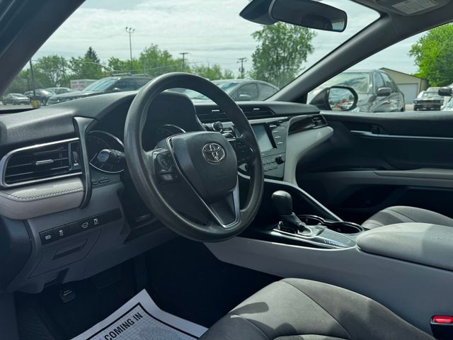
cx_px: 226
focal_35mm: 24
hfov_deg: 71.6
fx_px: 314
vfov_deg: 56.8
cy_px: 170
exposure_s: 1/1395
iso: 80
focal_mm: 6.76
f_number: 1.78
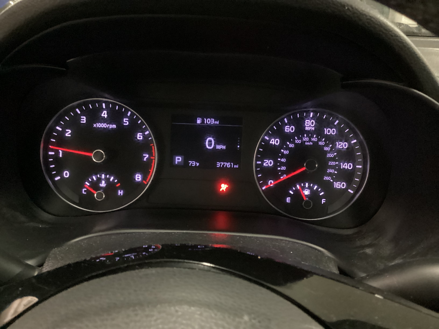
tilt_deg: -24.2
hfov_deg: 58.4
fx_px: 393
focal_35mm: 31
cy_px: 164
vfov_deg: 45.4
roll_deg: -2.3
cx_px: 220
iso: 800
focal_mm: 3.3
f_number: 2.4
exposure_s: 1/17
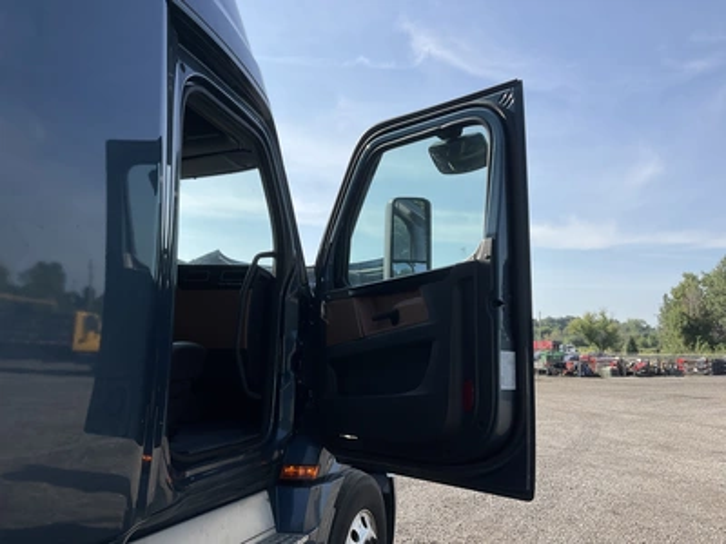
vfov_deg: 48.2
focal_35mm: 29
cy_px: 272
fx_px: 608
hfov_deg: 61.7
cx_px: 363
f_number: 1.8
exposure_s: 1/1534
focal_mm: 3
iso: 25
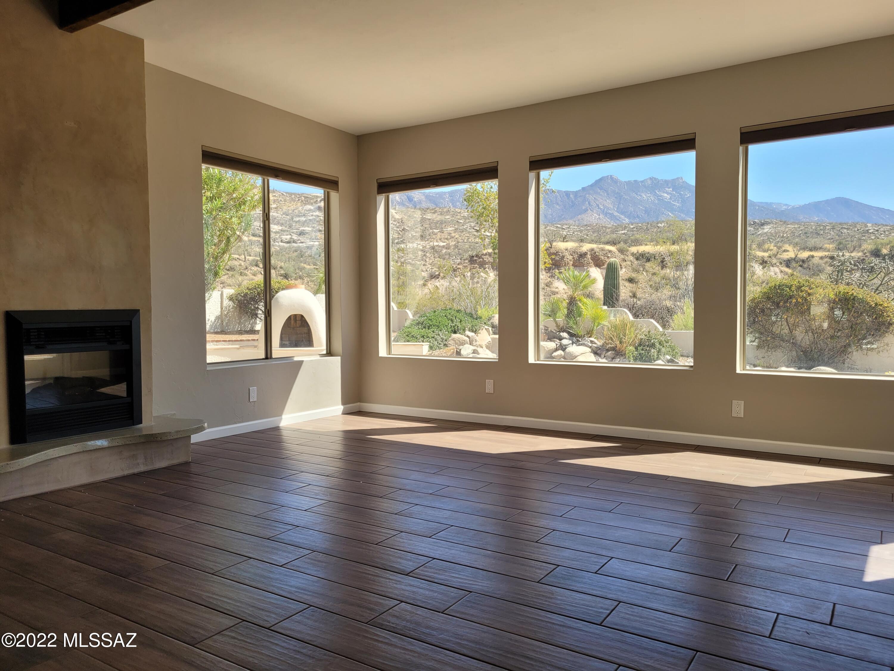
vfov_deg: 53.1
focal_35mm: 26
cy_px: 336
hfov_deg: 67.3
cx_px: 447
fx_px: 671
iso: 40
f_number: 1.8
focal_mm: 5.4
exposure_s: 1/504
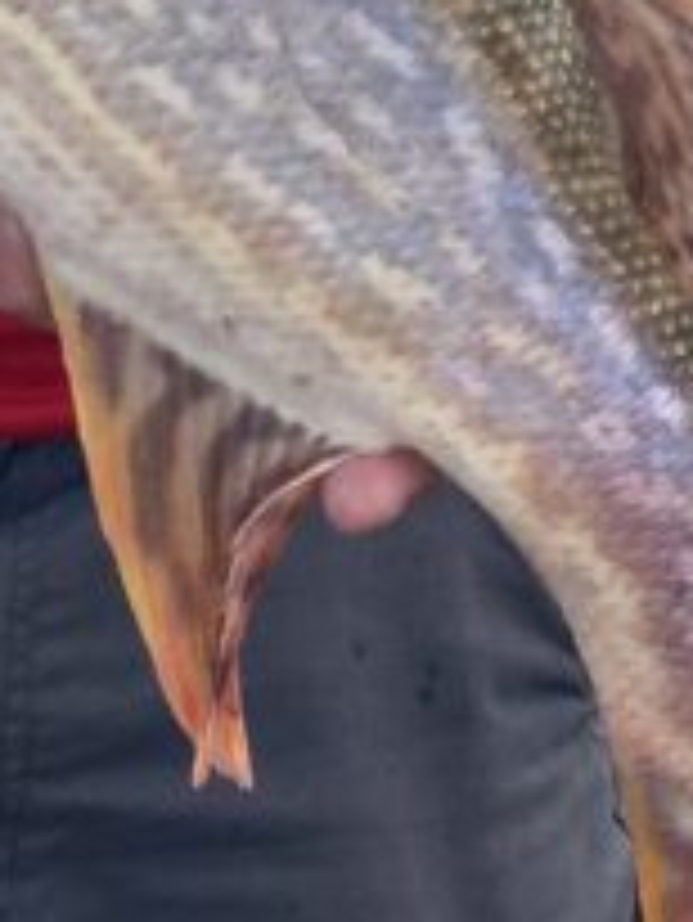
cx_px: 54
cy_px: -873
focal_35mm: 130
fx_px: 3466
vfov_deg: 13.2
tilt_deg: -7.3
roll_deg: +0.5
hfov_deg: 11.3
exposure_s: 1/1585
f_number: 1.8
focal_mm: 4.25
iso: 32
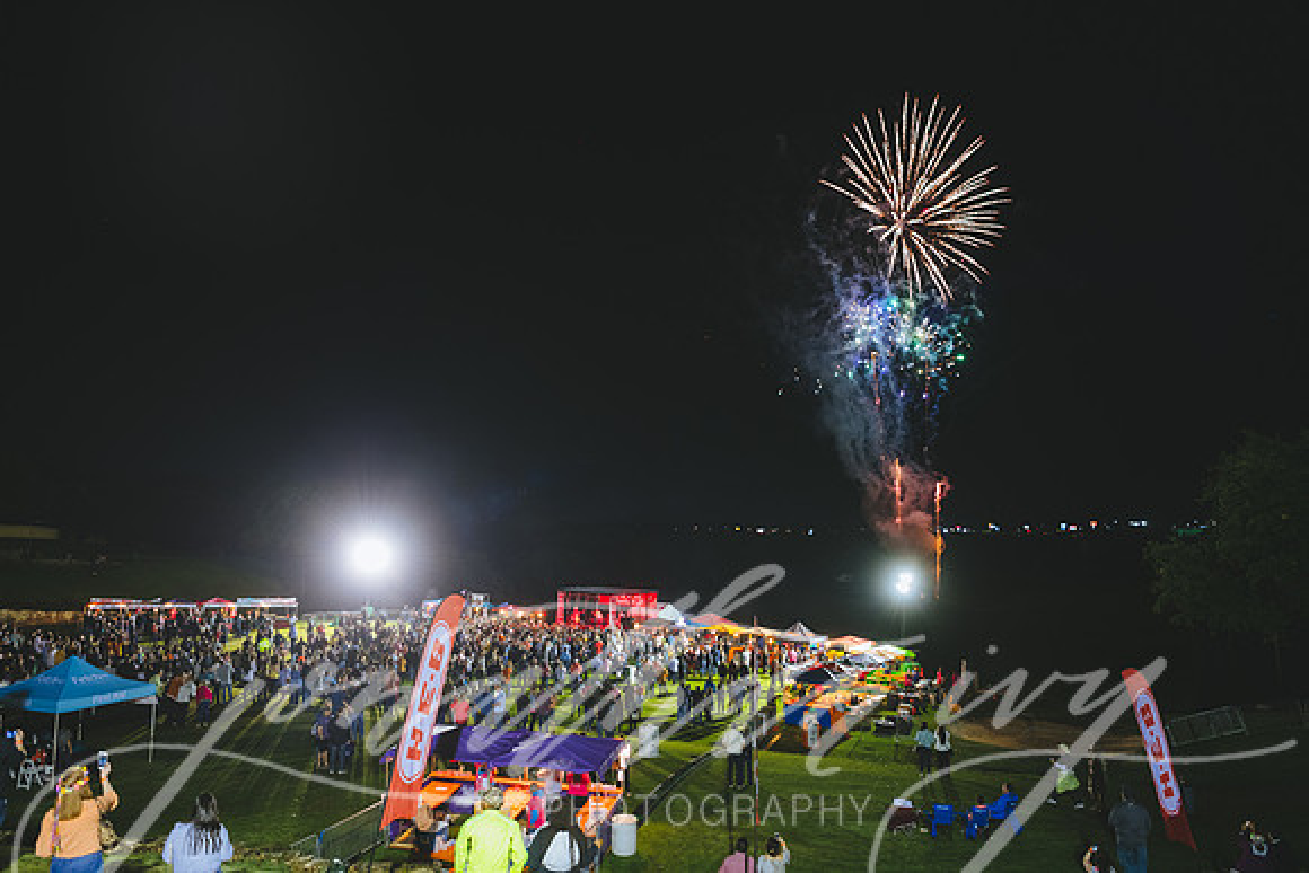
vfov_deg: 53.2
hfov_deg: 73.7
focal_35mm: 24
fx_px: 873
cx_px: 654
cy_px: 436
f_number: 2.8
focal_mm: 24
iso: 640
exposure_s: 1/20
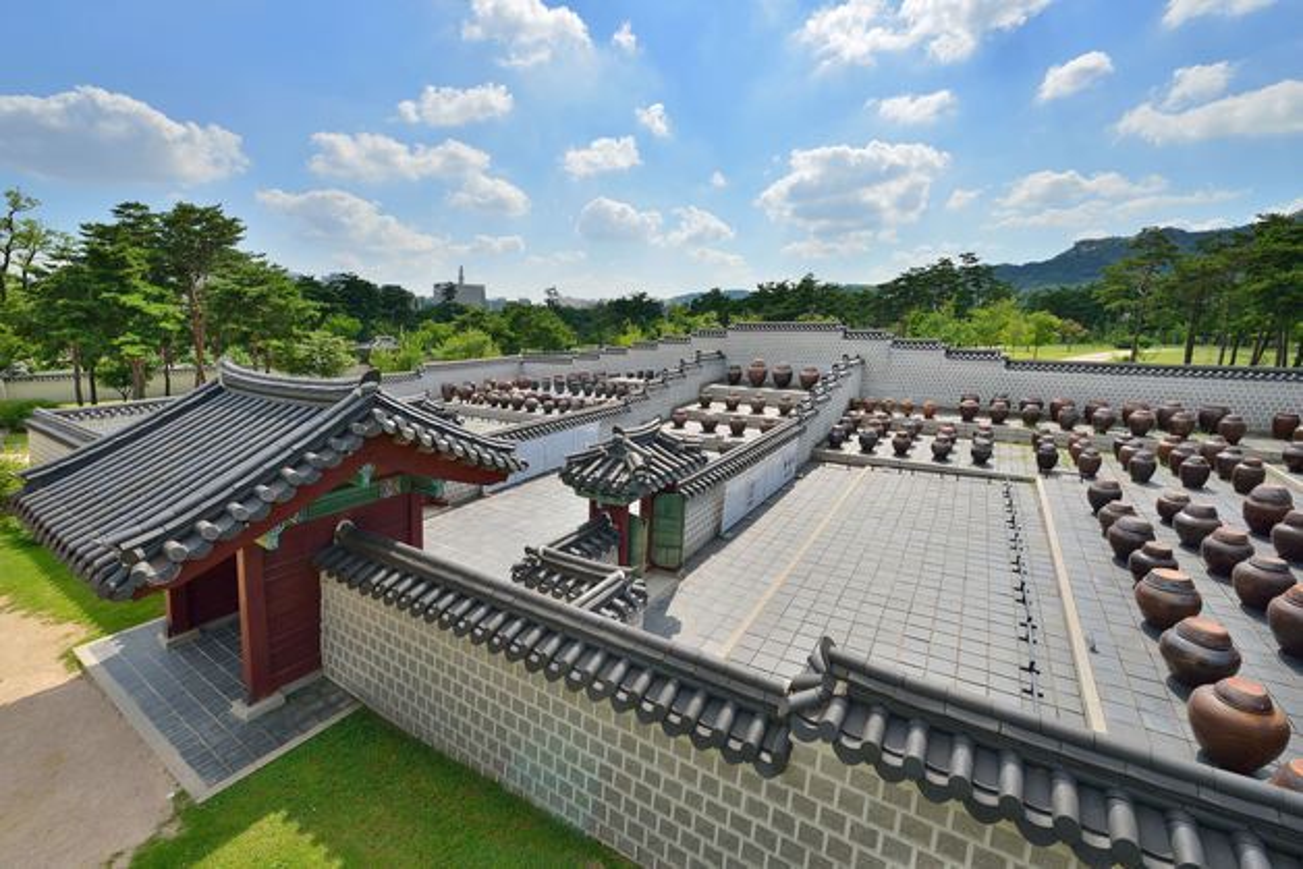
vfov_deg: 81.2
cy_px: 434
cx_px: 652
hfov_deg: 104.2
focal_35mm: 14
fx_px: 507
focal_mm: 14
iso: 160
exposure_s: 1/400
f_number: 10
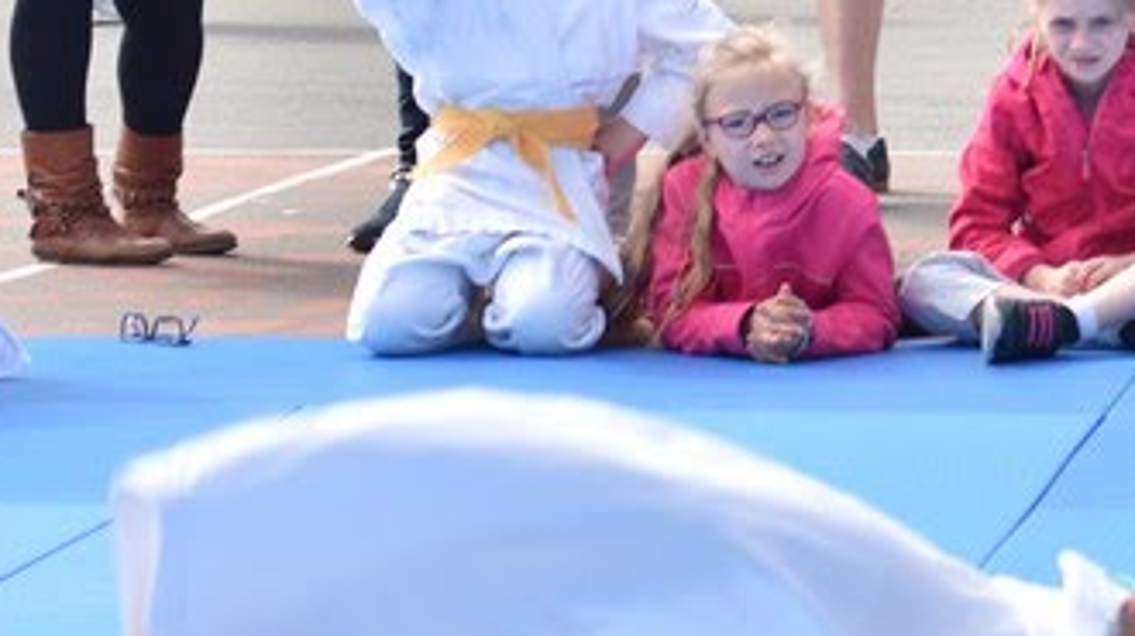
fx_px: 7337
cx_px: 1489
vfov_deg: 5.0
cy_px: 476
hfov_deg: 8.7
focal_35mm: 244
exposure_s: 1/500
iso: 100
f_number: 4.5
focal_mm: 50
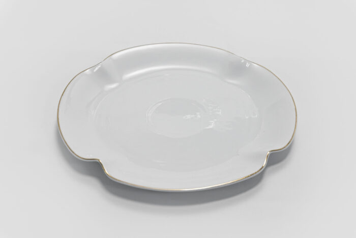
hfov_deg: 30.5
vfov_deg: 20.7
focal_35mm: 66
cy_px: 119
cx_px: 178
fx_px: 653
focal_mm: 66
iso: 3200
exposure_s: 1/100
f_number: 13
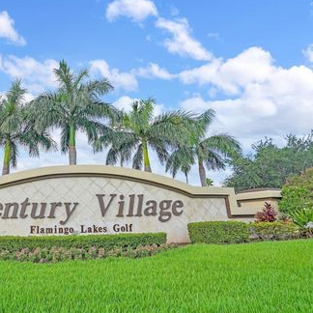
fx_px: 215
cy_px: 158
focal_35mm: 21
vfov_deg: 72.1
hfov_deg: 66.9
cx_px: 72
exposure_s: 1/125
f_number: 9
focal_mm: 16
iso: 100
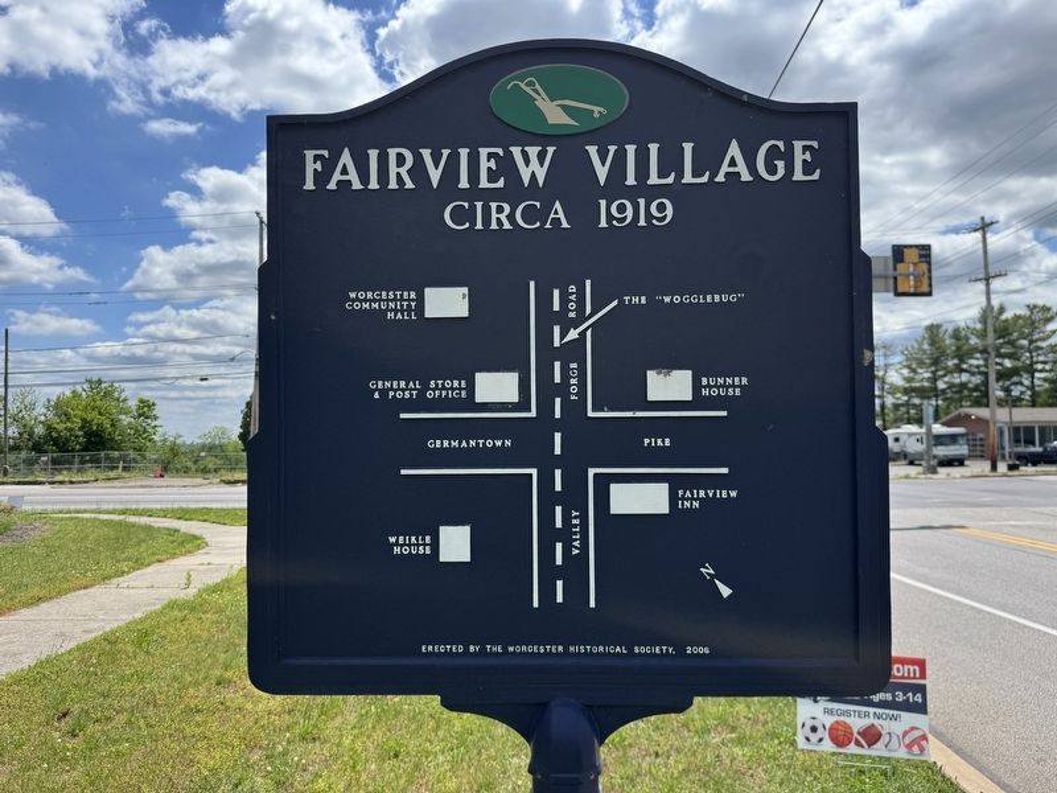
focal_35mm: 24
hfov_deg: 71.6
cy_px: 396
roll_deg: +1.1
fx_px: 733
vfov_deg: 56.8
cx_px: 528
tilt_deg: +1.8
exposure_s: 1/4310
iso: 80
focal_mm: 6.76
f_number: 1.78
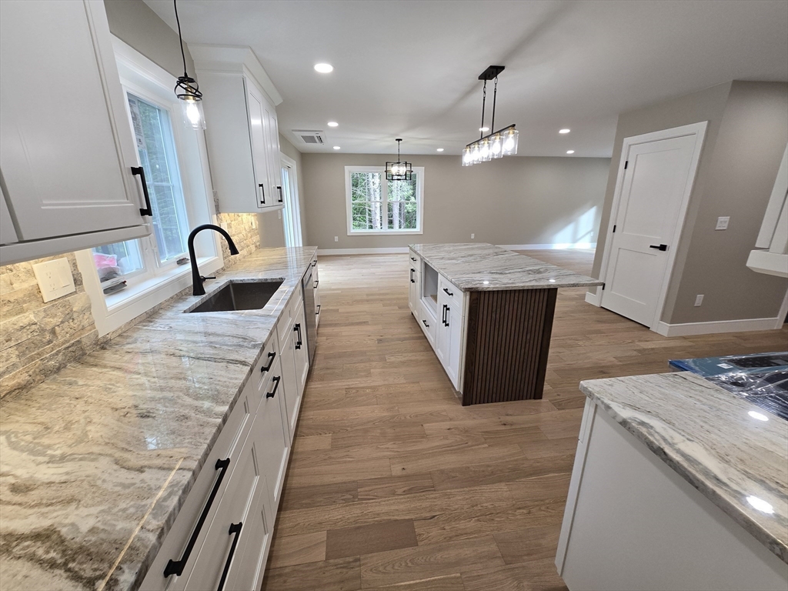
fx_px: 296
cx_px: 394
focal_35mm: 13
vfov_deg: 89.9
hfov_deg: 106.2
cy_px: 296
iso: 80
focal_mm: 2.2
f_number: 2.2
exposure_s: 1/60
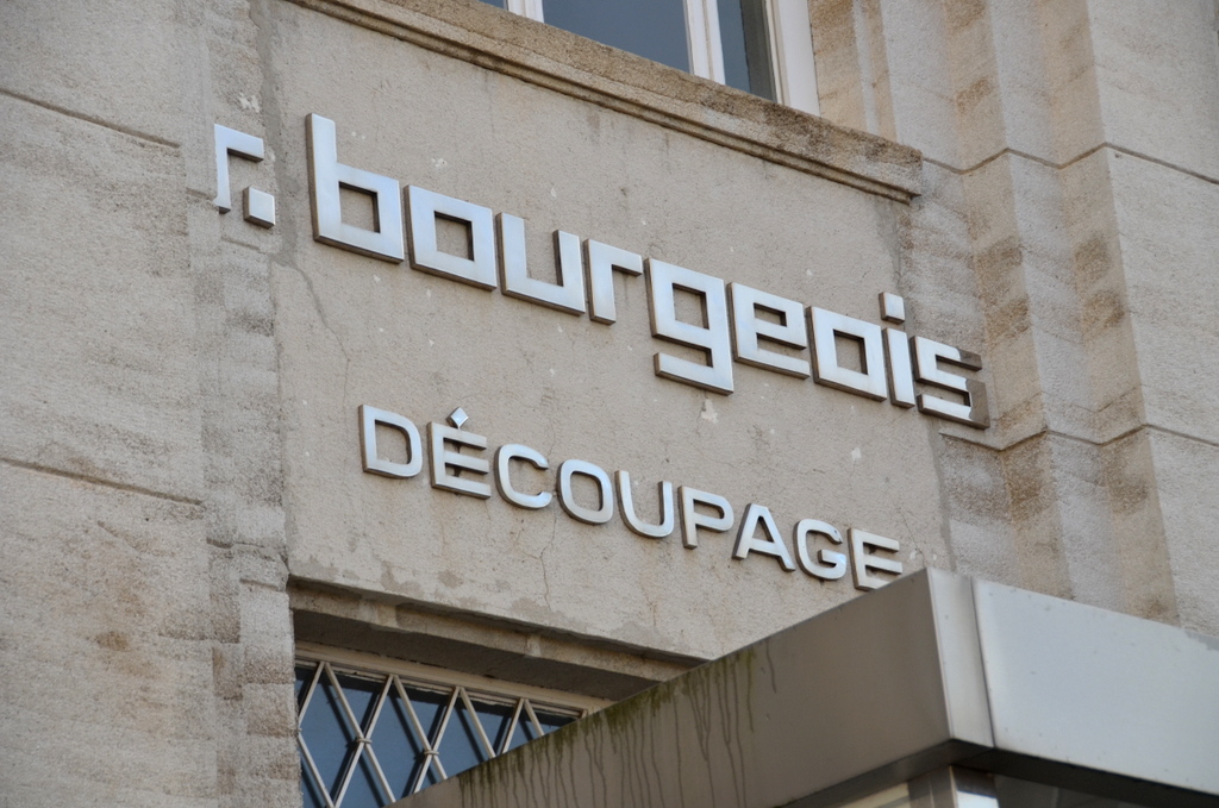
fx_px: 3803
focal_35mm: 112
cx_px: 610
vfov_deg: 12.1
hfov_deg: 18.2
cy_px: 404
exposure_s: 1/125
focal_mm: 75
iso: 280
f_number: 5.6
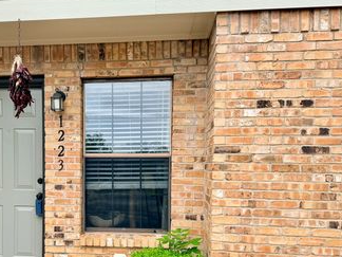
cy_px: 174
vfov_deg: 38.2
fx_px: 366
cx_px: 124
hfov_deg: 49.5
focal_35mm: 37
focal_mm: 6.76
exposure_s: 1/1005
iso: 80
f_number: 1.78
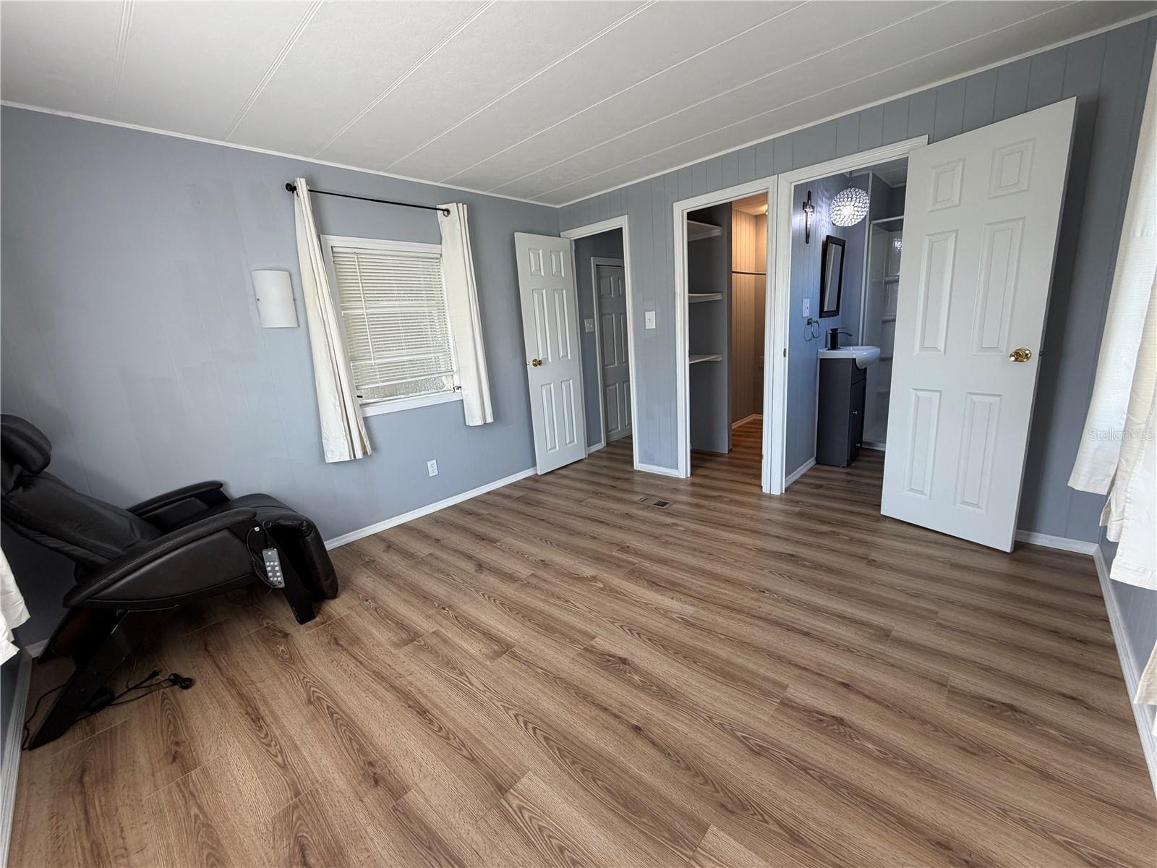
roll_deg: +4.2
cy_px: 434
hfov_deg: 102.1
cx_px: 578
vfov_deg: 85.7
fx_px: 468
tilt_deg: -13.3
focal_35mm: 14
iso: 100
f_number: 2.2
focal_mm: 2.22
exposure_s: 1/121
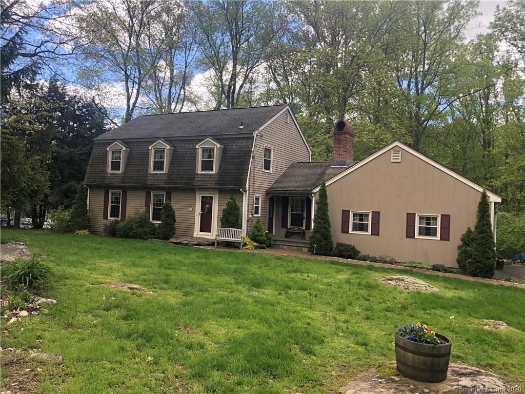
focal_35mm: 28
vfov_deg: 49.7
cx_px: 262
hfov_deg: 63.4
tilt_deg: +0.3
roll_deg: -2.7
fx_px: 425
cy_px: 197
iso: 20
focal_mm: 3.99
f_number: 1.8
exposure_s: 1/353
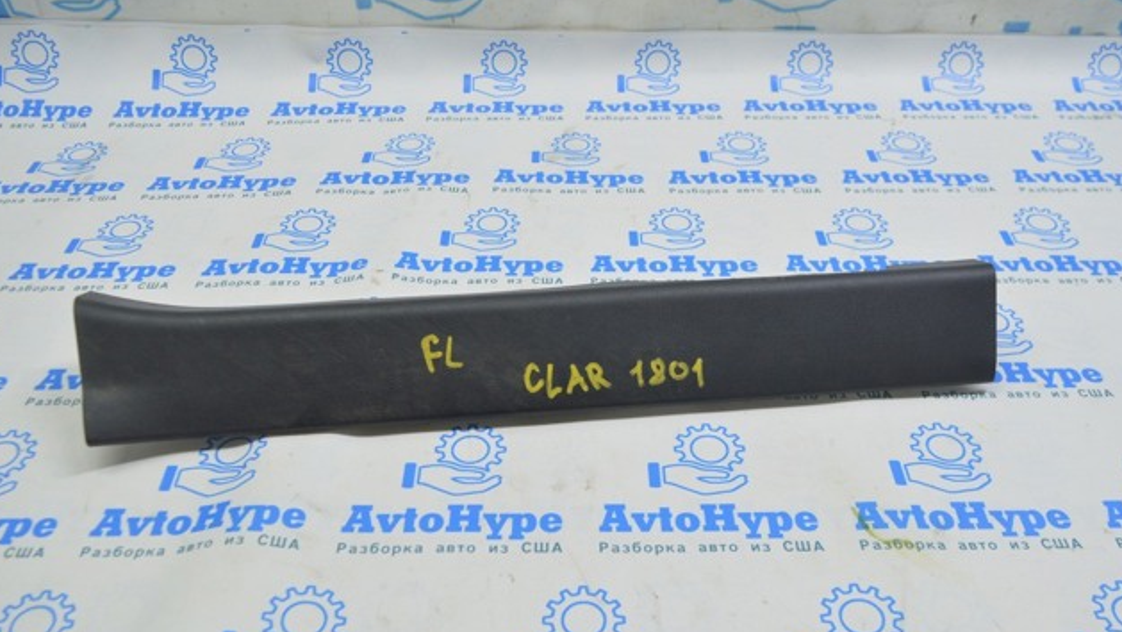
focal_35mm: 34
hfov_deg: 58.7
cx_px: 558
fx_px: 998
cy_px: 370
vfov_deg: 35.0
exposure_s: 1/25
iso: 400
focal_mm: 21
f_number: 5.6
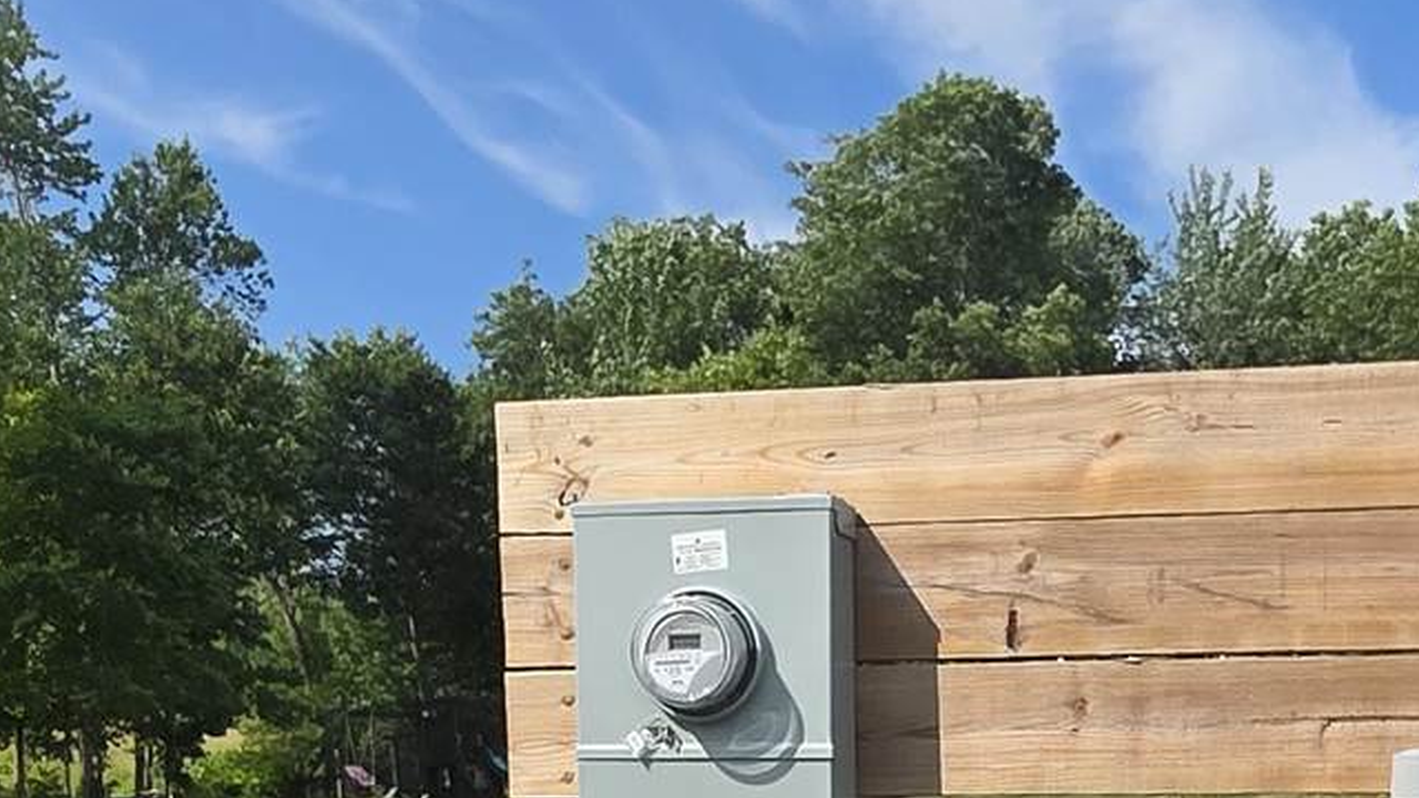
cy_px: 1051
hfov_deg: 39.8
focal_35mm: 51
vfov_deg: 21.2
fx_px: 1919
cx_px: 1004
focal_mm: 2.2
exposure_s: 1/2443
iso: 40
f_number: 1.9
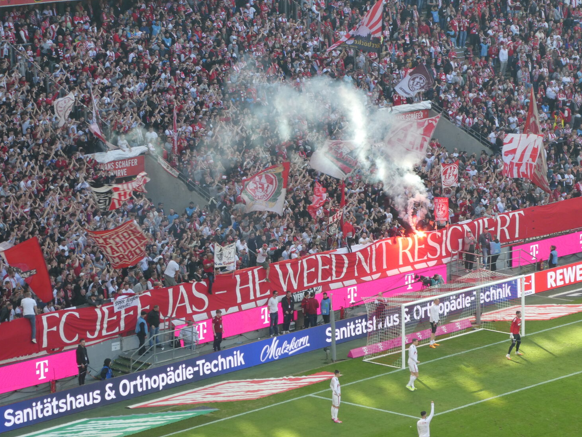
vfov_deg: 10.1
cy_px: 224
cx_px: 274
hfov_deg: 13.4
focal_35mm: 147
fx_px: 2472
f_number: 5.3
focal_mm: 24.2
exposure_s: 1/80
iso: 125
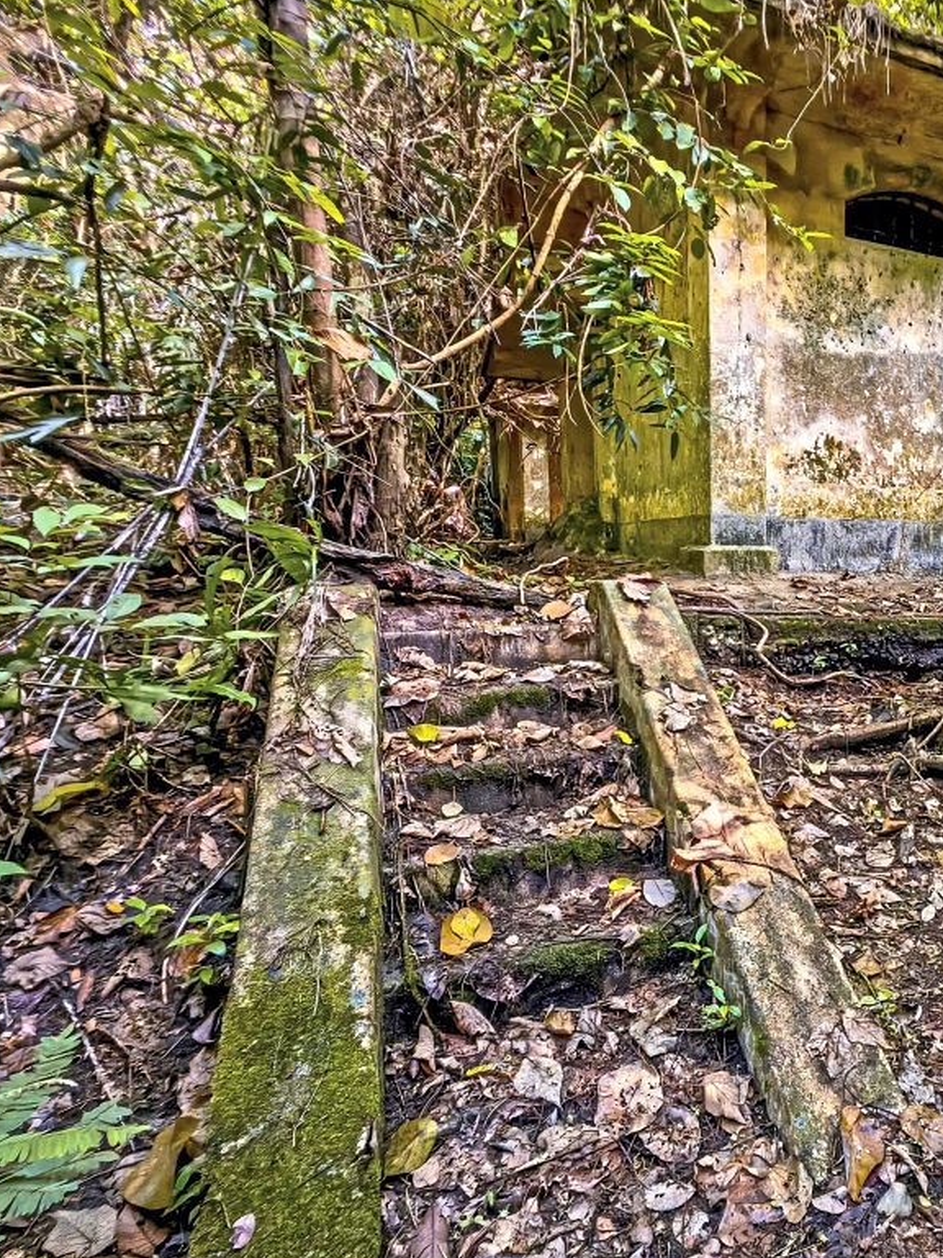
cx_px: 812
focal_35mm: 21
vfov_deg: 79.0
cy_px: 649
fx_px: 763
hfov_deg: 56.5
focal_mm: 1.76
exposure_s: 1/100
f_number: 2.2
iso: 200
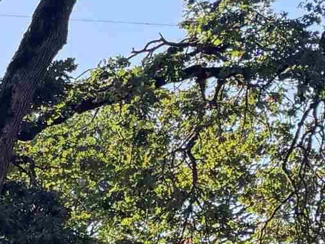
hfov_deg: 10.7
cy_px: 520
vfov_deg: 9.5
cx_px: -557
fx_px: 1352
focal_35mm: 144
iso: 100
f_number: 1.78
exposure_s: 1/888
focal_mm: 6.76
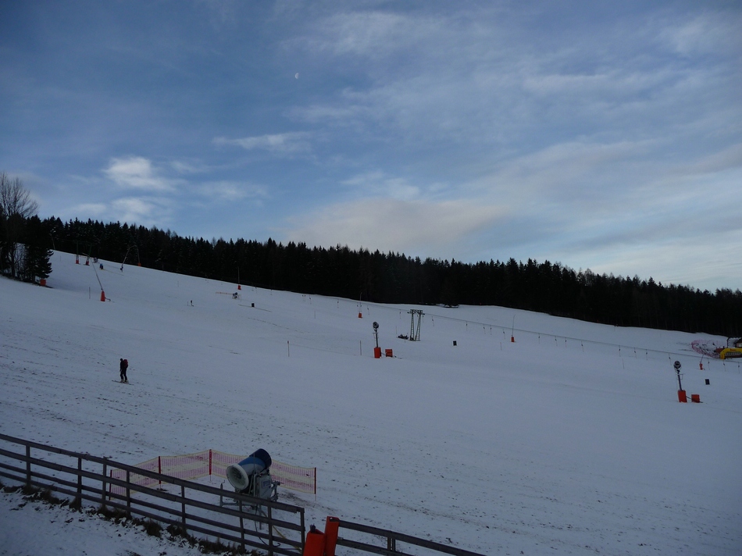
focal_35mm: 28
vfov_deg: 49.7
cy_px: 278
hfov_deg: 63.5
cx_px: 371
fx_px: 600
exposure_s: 1/800
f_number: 3.3
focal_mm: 4.7
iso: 100
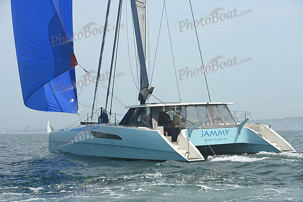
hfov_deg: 28.8
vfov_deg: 19.5
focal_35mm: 70
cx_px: 152
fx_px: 589
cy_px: 101
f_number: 8
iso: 320
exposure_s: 1/1250
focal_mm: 70
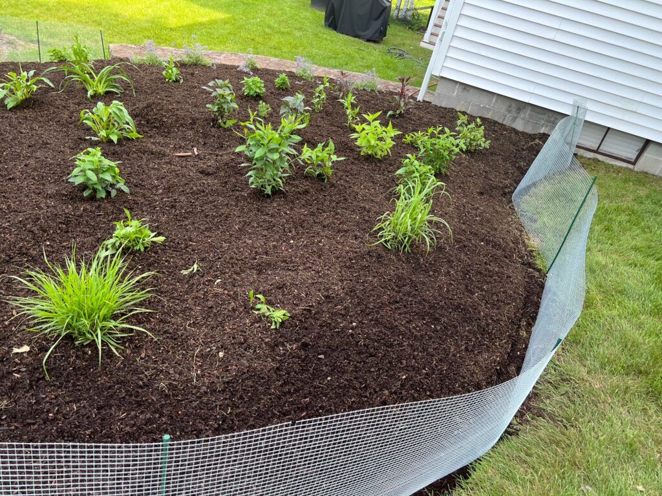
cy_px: 248
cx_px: 331
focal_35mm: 26
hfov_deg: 67.3
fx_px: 497
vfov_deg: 53.1
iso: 40
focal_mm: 5.7
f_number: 1.5
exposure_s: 1/198
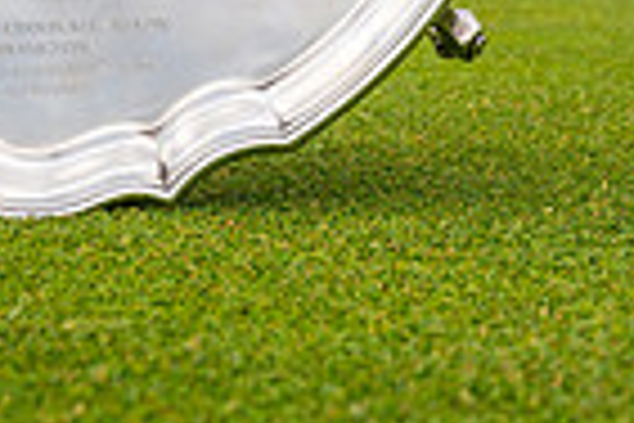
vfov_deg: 7.8
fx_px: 2976
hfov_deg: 11.9
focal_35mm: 169
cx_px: 733
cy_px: -436
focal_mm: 41
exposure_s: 1/250
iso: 250
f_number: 8
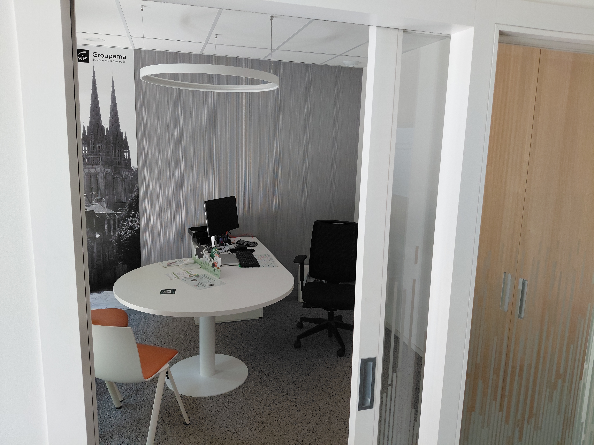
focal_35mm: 25
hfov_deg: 69.4
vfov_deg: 54.9
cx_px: 297
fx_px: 429
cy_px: 222
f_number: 1.8
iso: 160
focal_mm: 4.69
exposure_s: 1/120
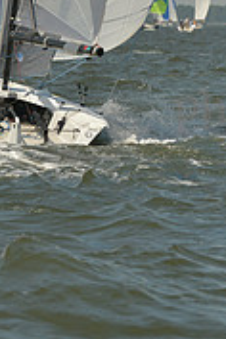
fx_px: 6186
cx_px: 74
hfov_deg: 2.1
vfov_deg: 3.1
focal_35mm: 657
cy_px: -180
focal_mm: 200
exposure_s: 1/1250
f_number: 10
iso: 280
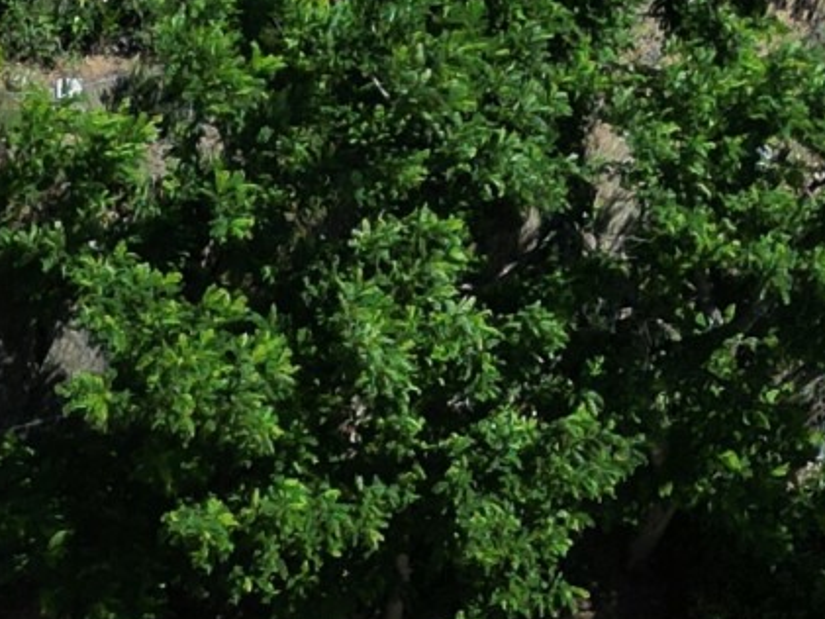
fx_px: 3481
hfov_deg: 12.7
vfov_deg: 8.9
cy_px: 1616
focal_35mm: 146
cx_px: -494
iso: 100
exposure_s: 1/3200
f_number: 1.7
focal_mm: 6.72
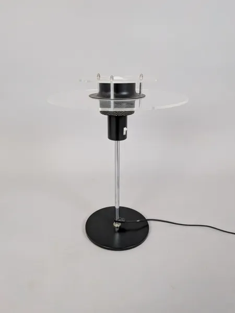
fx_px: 217
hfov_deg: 56.8
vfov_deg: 71.6
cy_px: 156
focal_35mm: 24
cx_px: 118
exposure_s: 1/50
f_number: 1.7
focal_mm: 4.53
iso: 65
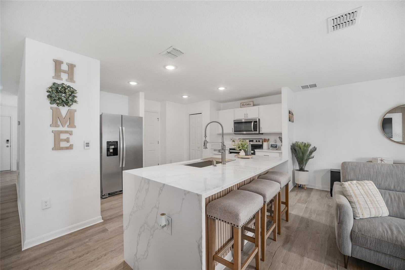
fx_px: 157
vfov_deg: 81.2
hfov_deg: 104.3
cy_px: 135
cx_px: 202
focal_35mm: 14
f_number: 7.1
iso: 320
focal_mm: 14
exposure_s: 1/5
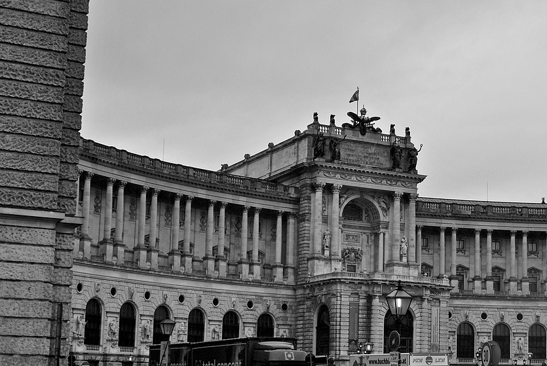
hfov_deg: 28.8
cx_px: 413
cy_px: 243
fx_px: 1050
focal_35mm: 69
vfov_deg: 19.7
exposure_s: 1/320
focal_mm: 30
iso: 400
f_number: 9
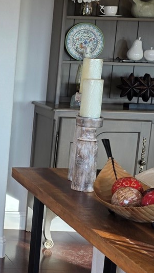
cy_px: 133
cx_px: -171
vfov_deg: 22.2
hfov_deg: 11.2
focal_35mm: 96
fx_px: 697
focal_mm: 6.3
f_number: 1.7
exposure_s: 1/54.9
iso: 25
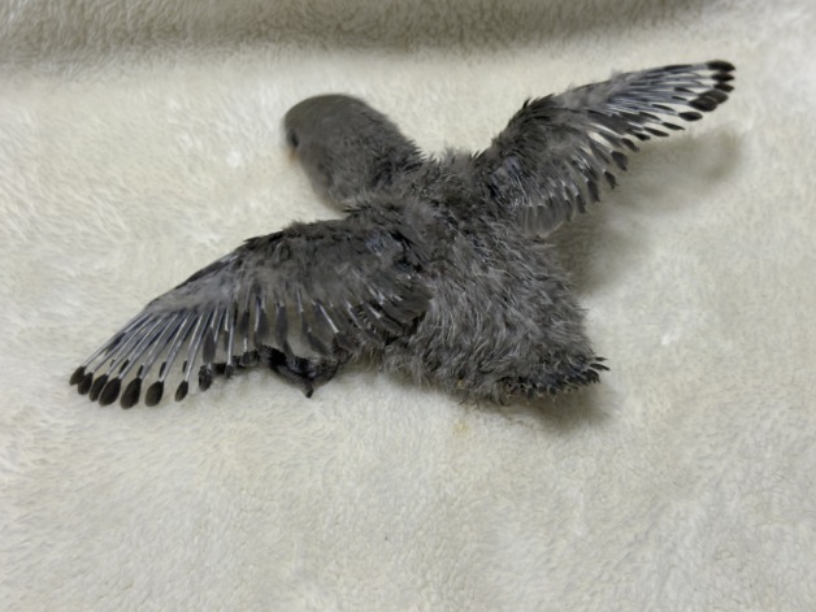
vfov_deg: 27.5
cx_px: 405
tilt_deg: -50.9
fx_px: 1249
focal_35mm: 53
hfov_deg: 36.2
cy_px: 301
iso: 125
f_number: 1.6
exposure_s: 1/33
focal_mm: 5.96
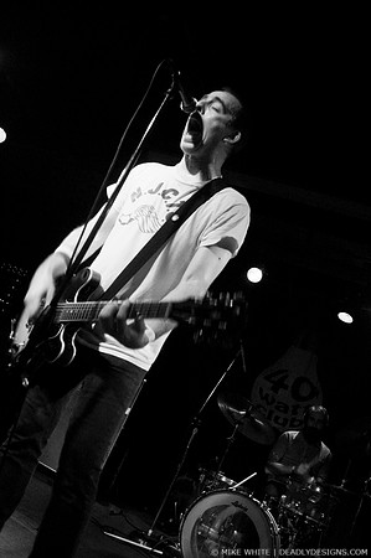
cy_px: 279
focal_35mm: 30
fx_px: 465
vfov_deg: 62.0
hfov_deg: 43.5
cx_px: 186
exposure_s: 1/40
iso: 800
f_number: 2.8
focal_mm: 20
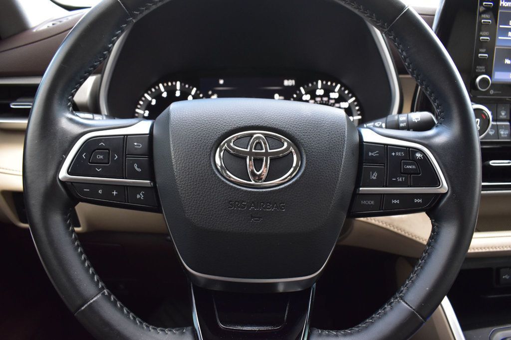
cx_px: 256
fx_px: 383
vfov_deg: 47.9
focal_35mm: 27
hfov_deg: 67.4
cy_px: 170
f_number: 6.3
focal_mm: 18
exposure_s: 1/15
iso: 1100
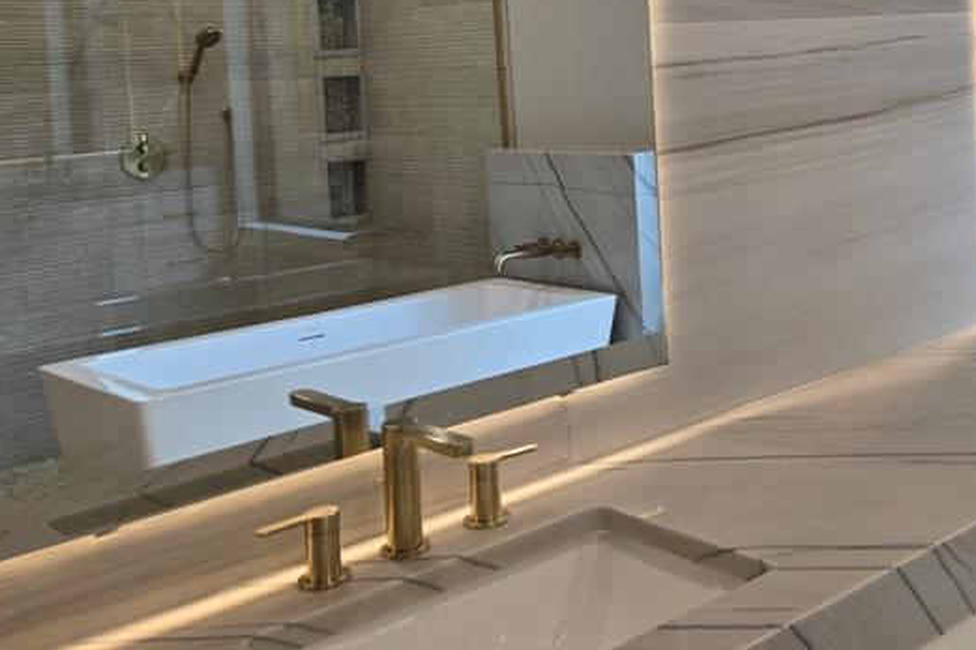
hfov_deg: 39.7
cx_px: 822
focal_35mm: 47
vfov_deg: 27.9
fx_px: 1274
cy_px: 111
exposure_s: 1/120
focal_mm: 5.4
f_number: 1.8
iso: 80
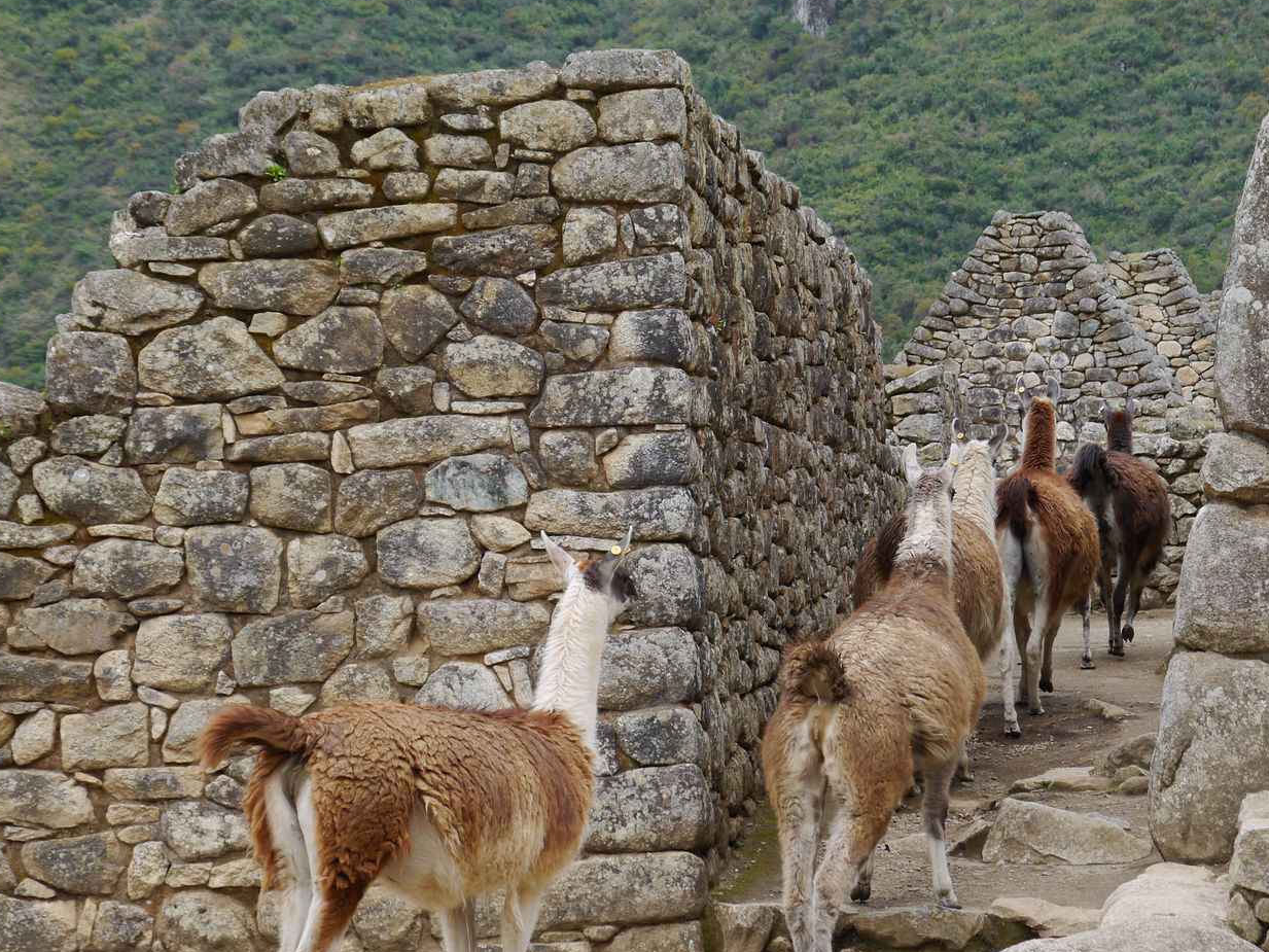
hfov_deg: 18.0
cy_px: 503
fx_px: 3996
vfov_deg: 13.6
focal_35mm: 109
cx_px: 794
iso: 160
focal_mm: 42
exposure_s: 1/250
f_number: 7.1
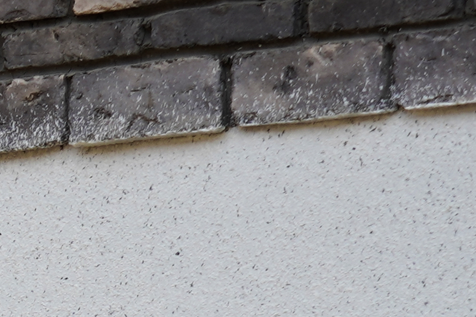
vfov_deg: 3.8
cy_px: 589
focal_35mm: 355
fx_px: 4694
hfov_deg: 5.5
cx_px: -830
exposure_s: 1/400
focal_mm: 49
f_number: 5
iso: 100
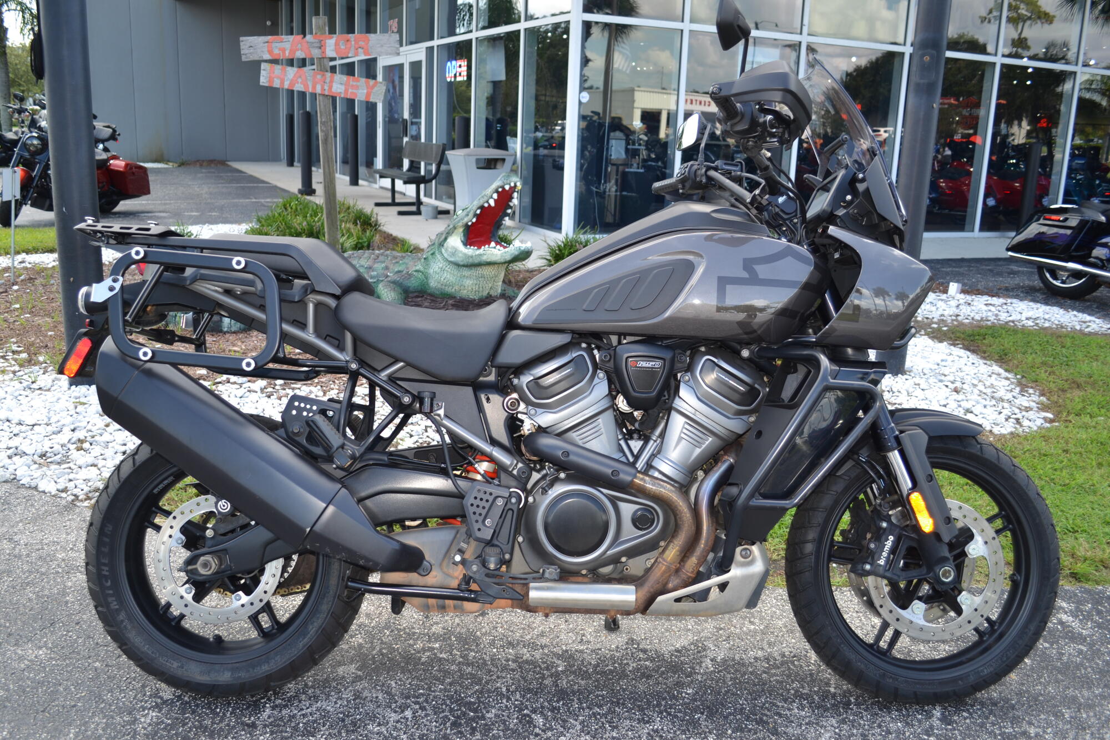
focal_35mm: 30
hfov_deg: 61.9
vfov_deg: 43.6
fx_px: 925
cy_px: 370
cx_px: 555
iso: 100
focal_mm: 20
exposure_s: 1/125
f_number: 3.8
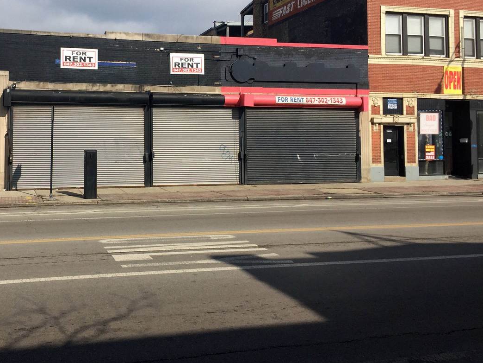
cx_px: 152
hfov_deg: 45.9
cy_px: 121
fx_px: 558
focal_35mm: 40
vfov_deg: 35.6
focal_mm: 4.15
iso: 32
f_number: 2.2
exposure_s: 1/2825
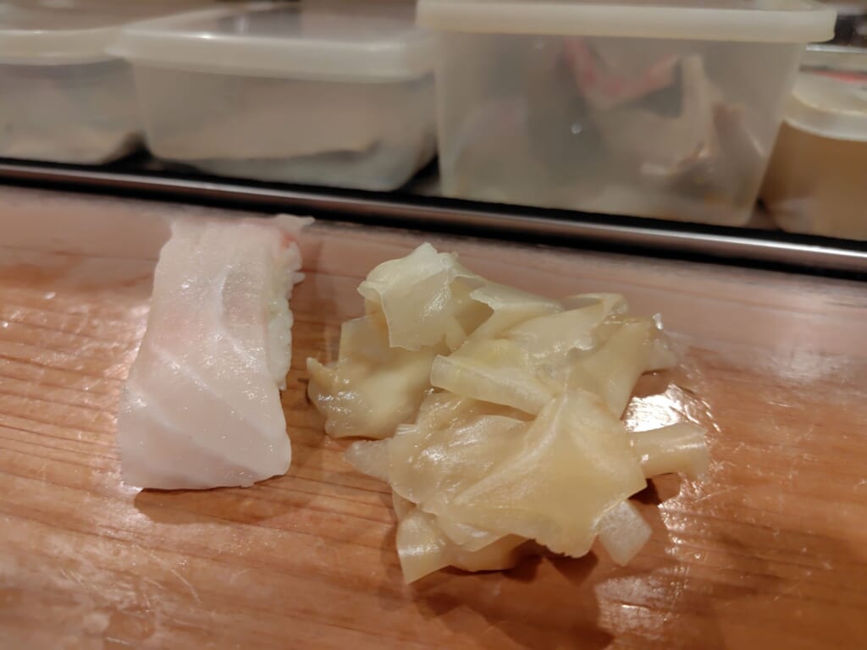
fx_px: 576
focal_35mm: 23
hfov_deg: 73.9
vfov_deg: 58.9
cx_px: 434
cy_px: 325
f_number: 1.9
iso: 827
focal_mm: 5.6
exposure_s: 1/60
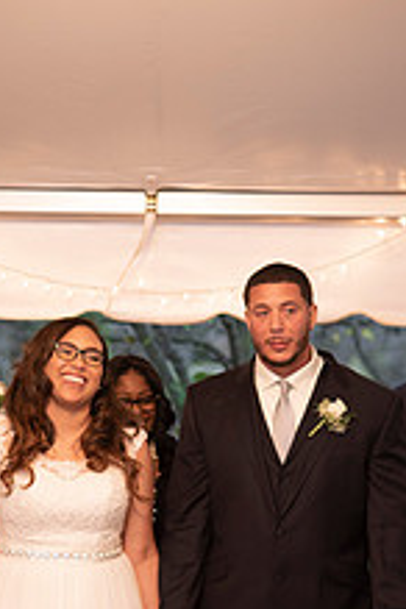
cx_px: 133
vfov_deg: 11.7
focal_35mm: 175
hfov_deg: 7.8
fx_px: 2960
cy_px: 534
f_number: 2
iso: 500
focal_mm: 85
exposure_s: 1/160
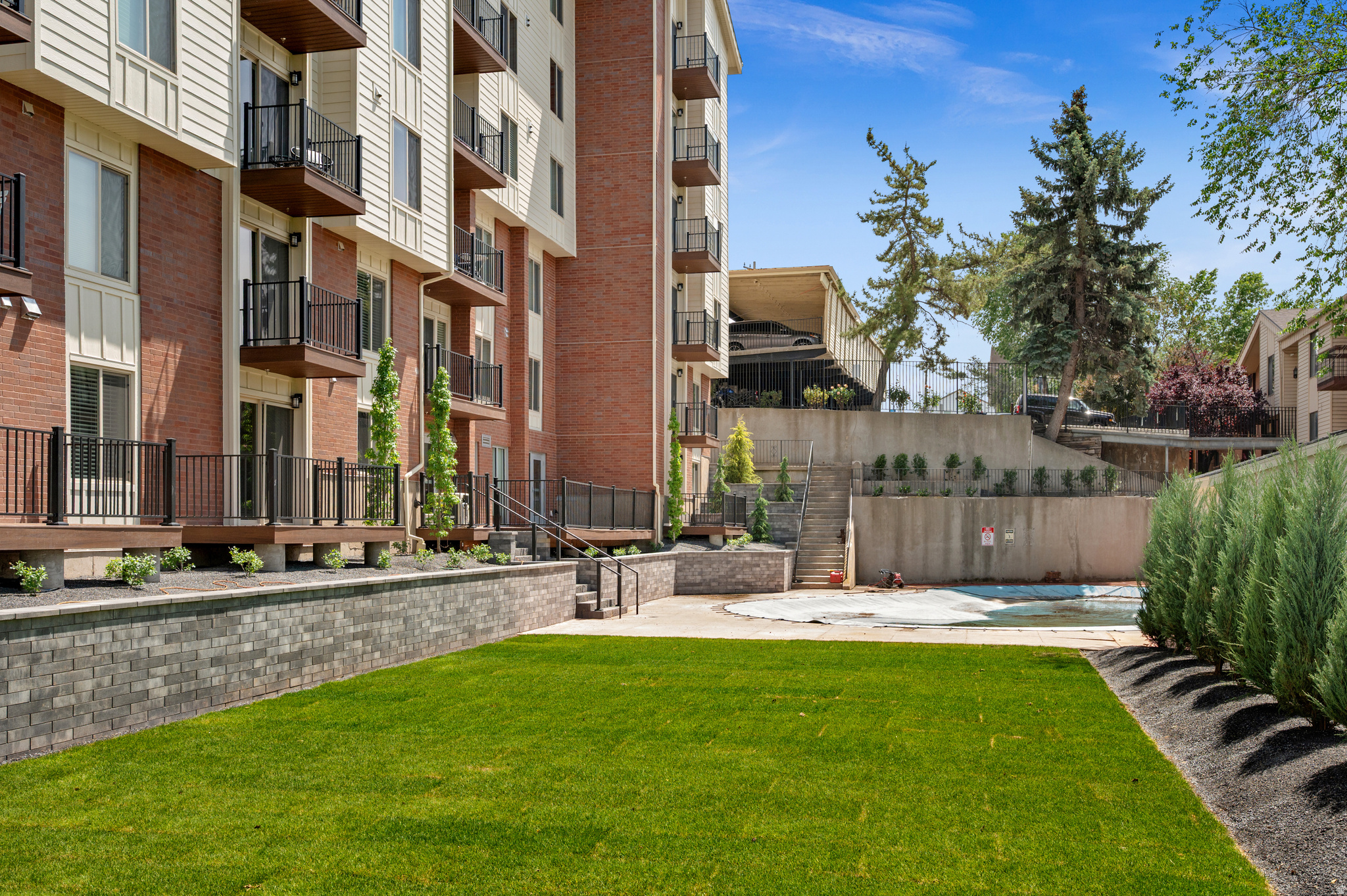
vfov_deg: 43.6
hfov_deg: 62.0
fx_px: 1122
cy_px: 448
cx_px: 674
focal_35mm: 30
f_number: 7.1
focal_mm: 30
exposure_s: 1/500
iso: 500
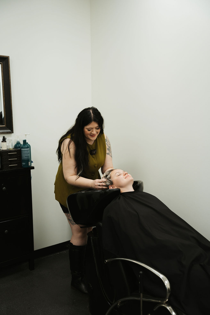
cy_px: 158
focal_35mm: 36
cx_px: 105
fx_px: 315
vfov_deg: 53.1
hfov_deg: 36.9
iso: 320
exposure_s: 1/100
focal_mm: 36
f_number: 3.5
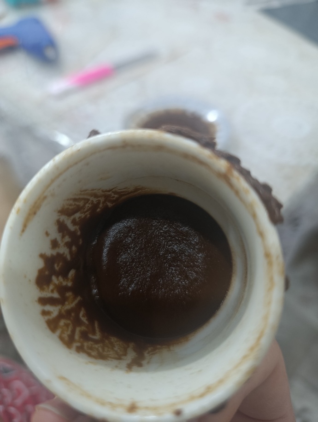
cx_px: 159
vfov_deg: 73.8
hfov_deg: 59.0
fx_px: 281
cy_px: 211
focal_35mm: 23
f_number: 1.65
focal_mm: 6.11
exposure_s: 1/25
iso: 1165
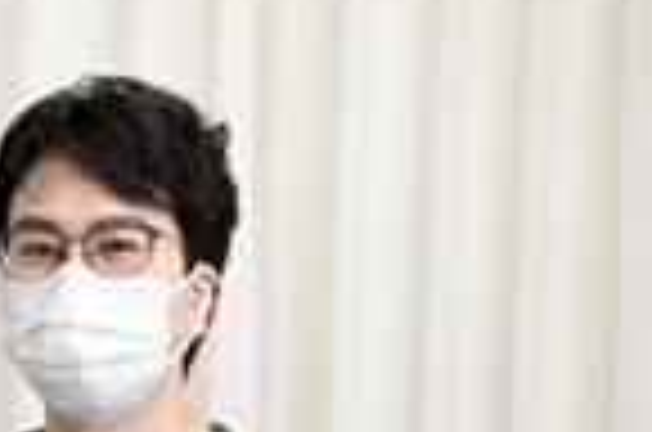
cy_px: 423
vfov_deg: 9.8
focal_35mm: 138
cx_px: -135
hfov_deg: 14.4
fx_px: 2494
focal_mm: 50
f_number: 1.6
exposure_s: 1/125
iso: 160
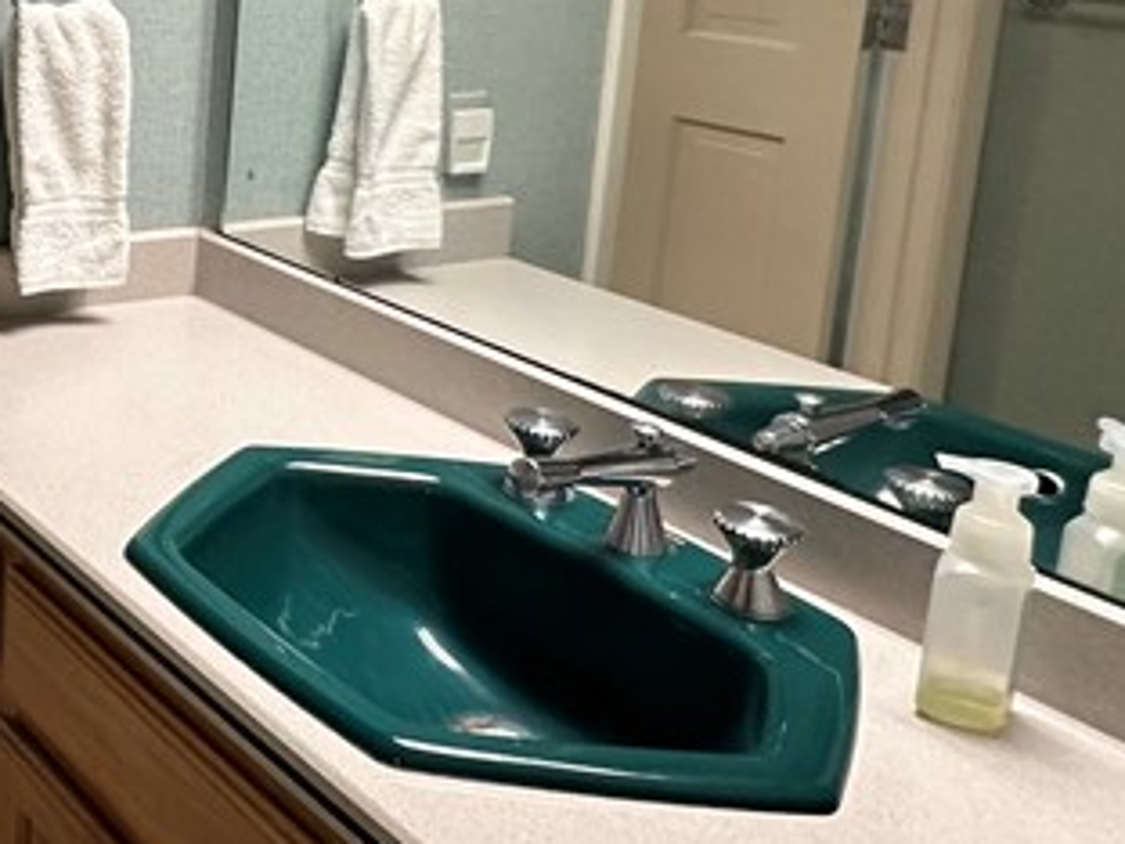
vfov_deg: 30.0
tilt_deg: -9.1
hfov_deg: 33.5
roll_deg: -1.7
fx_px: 1495
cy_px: 69
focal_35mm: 46
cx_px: -224
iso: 200
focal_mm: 2.22
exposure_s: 1/60
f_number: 2.2
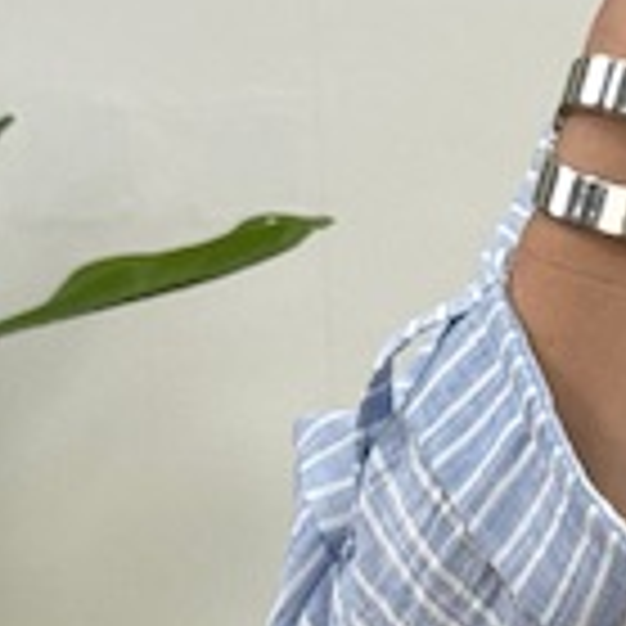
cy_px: 1067
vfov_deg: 8.6
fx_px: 4010
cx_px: 1076
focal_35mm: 196
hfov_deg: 8.6
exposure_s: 1/566
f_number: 1.78
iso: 64
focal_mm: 6.76
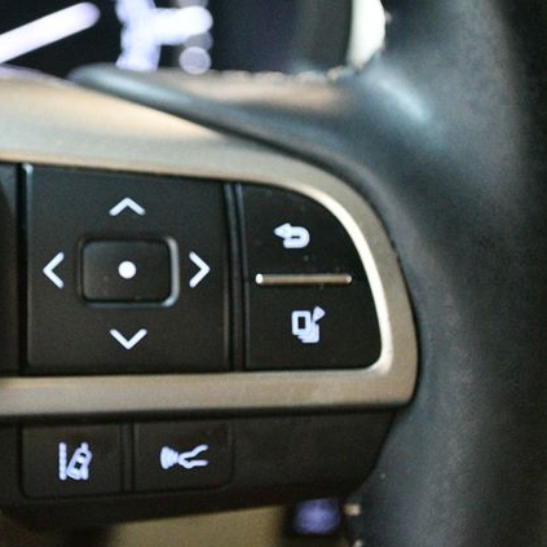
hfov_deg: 21.2
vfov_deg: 21.4
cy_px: 274
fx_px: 1448
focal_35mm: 81
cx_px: 147
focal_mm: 42
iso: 12800
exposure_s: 1/50
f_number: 5.3
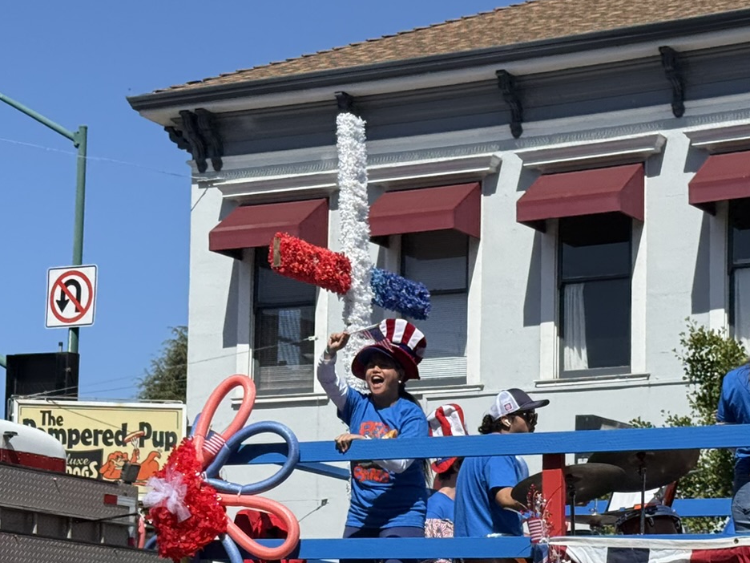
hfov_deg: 18.7
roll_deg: -1.4
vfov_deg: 14.0
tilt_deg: +6.0
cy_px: 494
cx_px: 454
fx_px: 2275
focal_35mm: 105
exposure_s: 1/6024
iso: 64
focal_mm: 6.76
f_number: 1.78
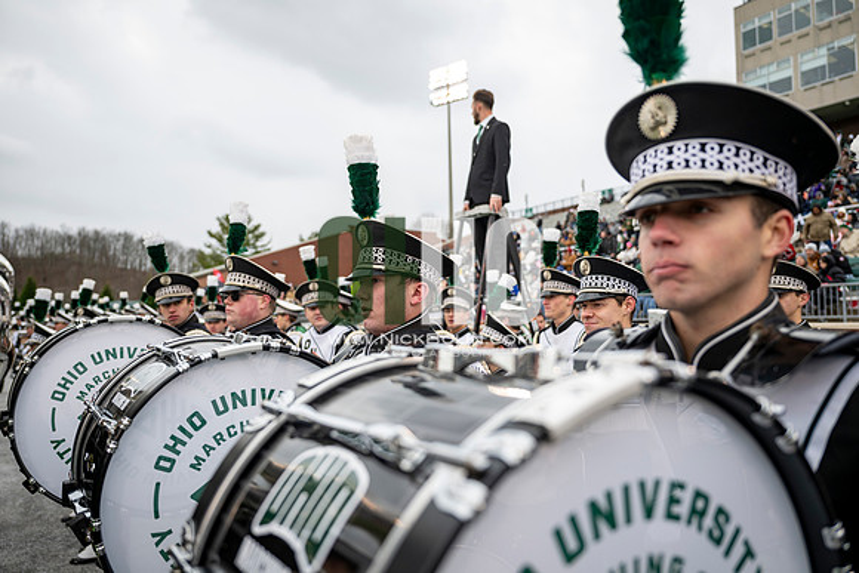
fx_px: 656
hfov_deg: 66.4
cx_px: 430
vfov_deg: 47.2
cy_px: 286
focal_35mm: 28
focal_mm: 27.5
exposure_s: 1/500
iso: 160
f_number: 2.8
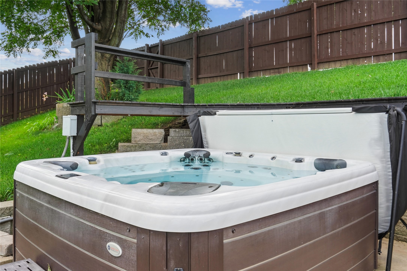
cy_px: 136
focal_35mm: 29
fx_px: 328
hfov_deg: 63.7
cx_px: 204
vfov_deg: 45.0
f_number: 9
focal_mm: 29
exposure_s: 1/640
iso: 800
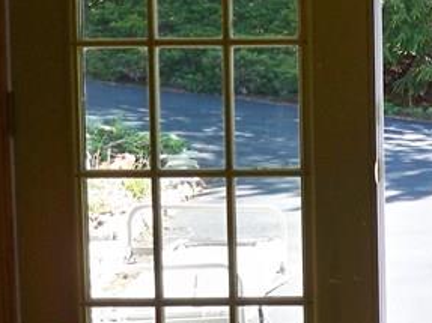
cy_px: 45
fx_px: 1559
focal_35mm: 125
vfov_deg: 11.8
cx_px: 486
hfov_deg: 15.3
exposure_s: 1/100
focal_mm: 6.3
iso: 80
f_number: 3.1
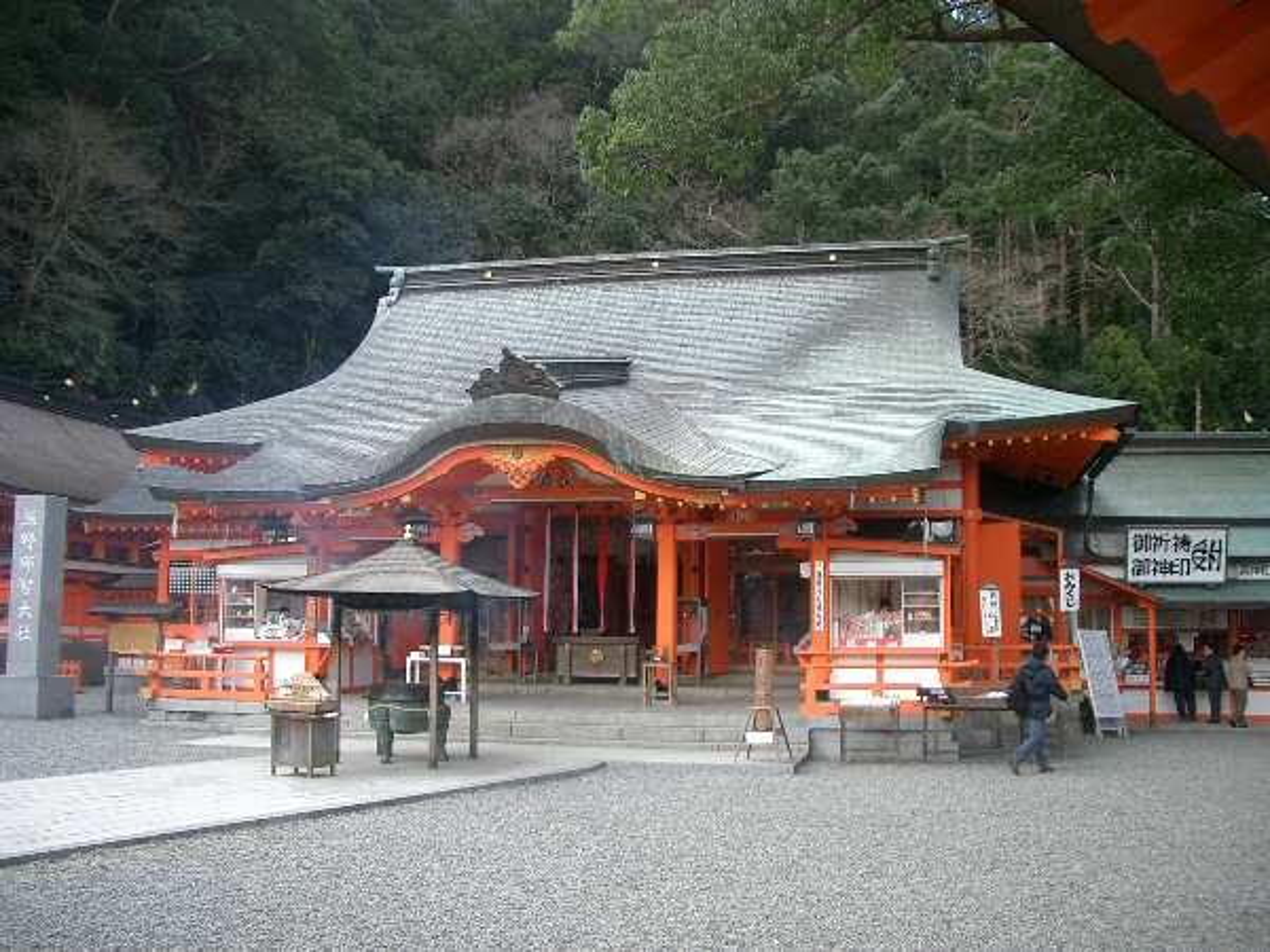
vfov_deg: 40.7
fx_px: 1284
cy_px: 476
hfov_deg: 52.6
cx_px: 635
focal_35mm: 35
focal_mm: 5.8
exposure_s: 1/125
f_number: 2.6
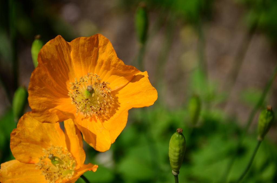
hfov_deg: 16.1
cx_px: 138
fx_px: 979
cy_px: 92
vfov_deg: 10.7
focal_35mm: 128
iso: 100
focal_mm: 85
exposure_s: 1/800
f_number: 5.6
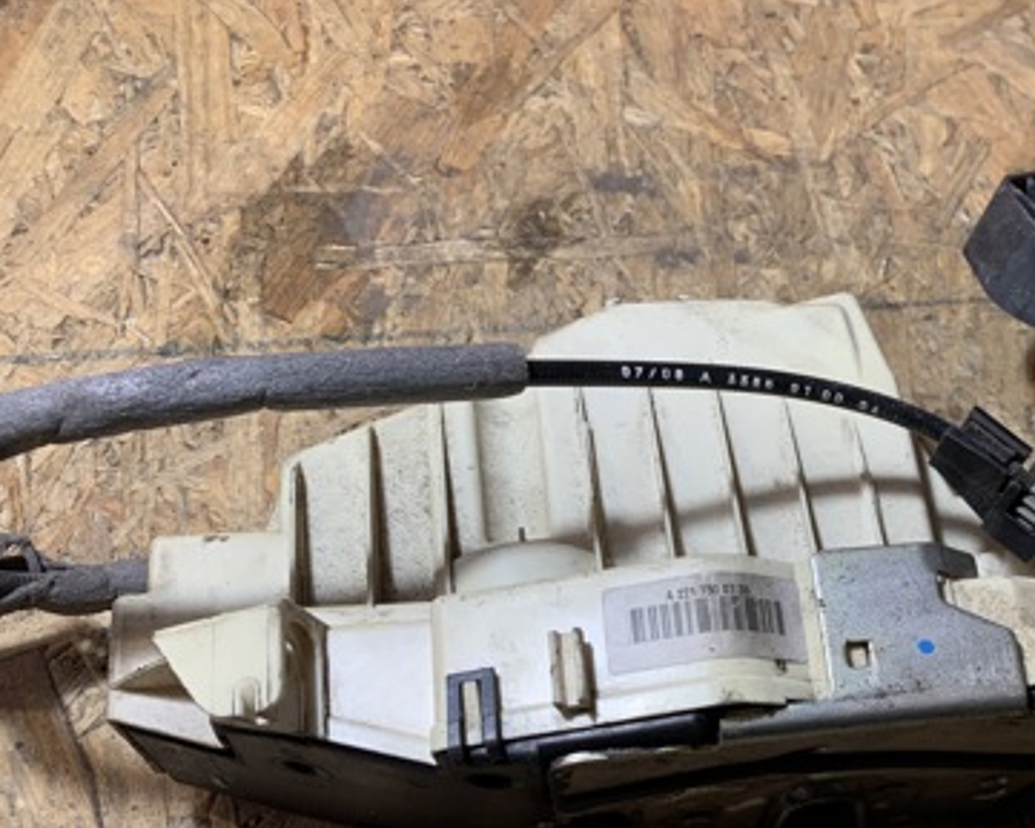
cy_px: 672
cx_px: 849
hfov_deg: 39.3
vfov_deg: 32.5
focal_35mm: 45
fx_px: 1379
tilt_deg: -59.0
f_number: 1.8
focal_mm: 4.25
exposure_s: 1/50
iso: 50
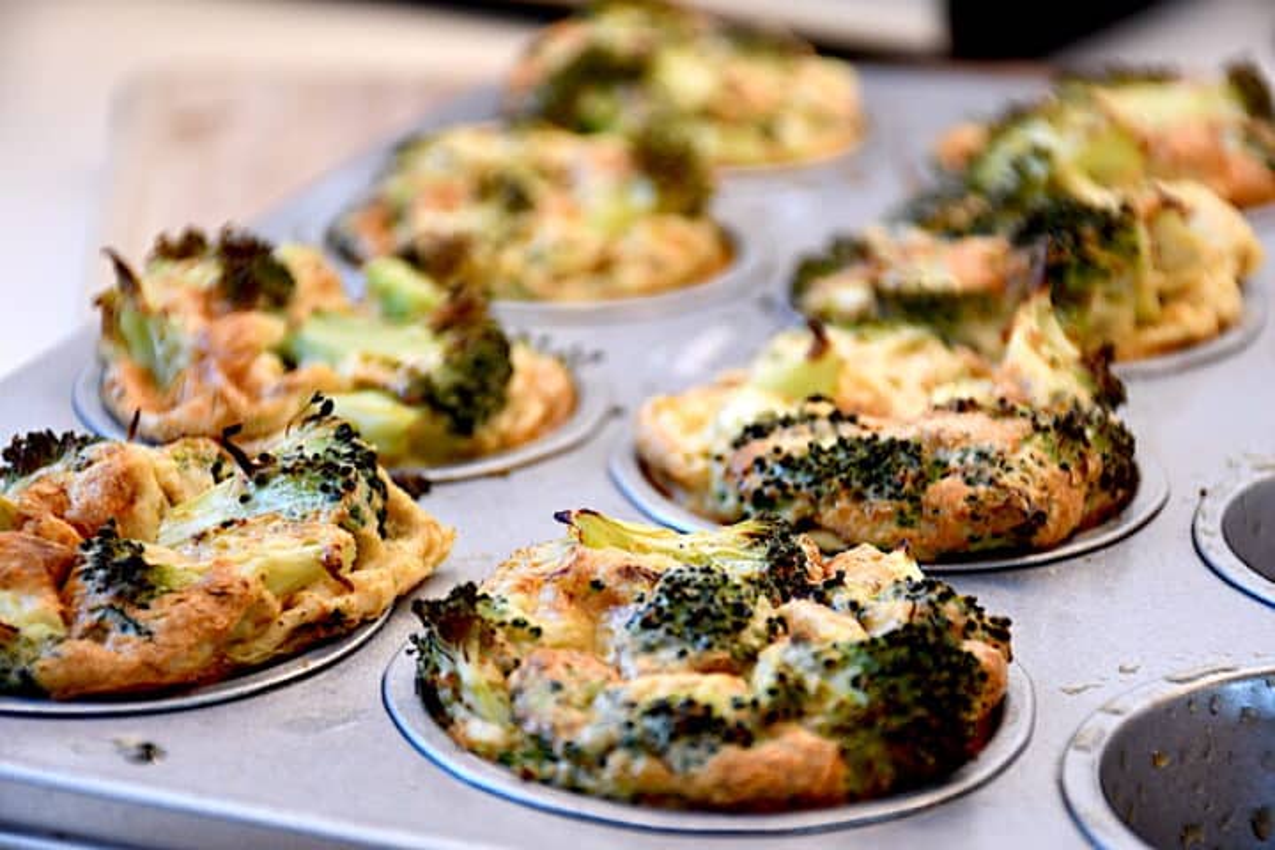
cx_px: 638
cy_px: 425
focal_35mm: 112
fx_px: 3966
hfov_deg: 18.3
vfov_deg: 12.2
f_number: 5
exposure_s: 1/60
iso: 450
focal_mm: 75
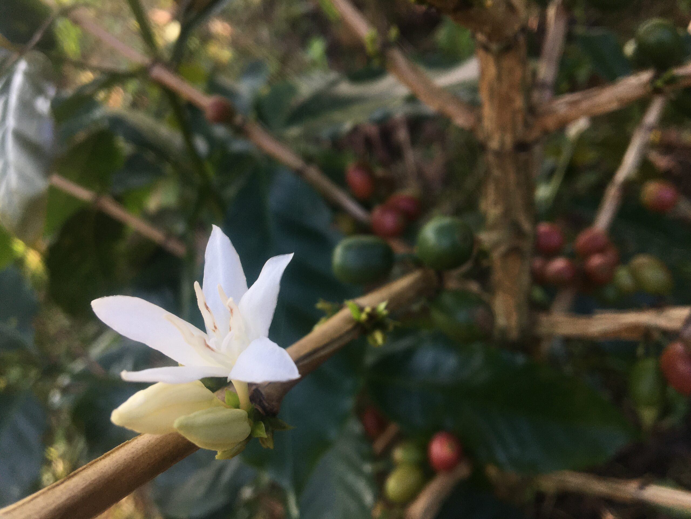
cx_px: 346
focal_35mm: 29
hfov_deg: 61.7
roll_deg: +14.2
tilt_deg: -40.8
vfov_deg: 48.2
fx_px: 579
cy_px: 260
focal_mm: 4.15
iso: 32
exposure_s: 1/120
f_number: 2.2
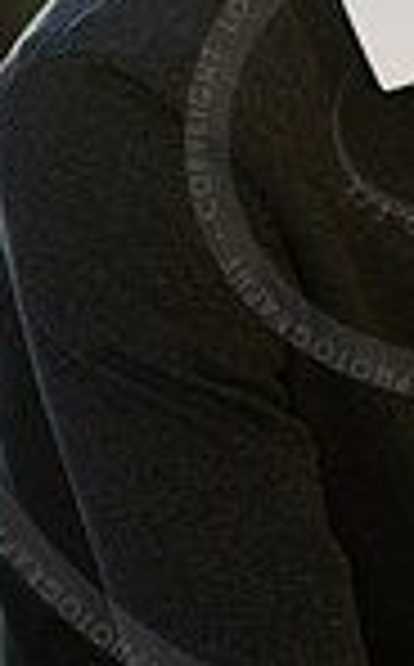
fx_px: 4785
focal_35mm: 264
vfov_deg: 8.0
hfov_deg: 4.9
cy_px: 207
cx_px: 477
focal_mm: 85
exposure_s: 1/640
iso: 200
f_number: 1.8
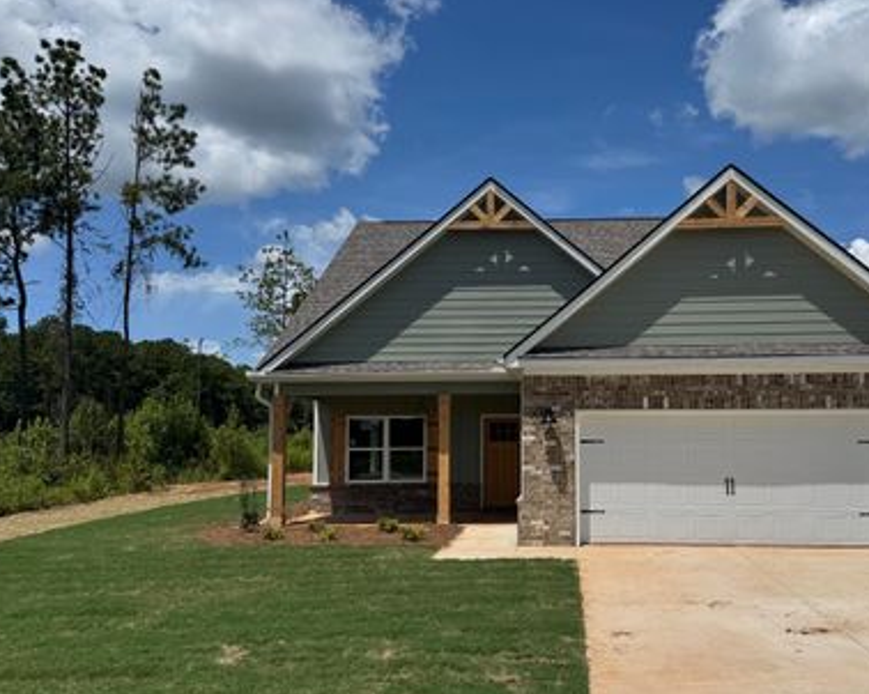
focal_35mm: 31
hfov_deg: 56.6
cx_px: 538
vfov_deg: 47.0
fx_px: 797
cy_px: 380
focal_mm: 6.76
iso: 80
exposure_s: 1/10417
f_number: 1.78
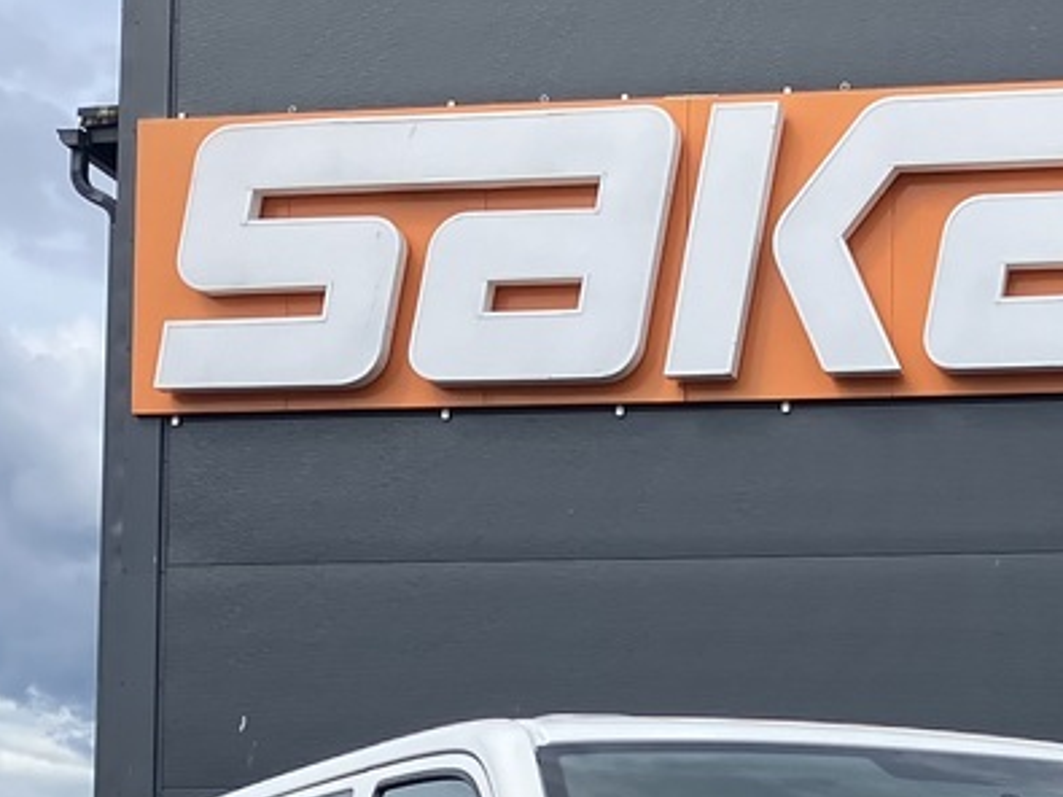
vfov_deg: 13.9
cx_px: 1068
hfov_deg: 18.7
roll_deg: -1.9
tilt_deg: +3.3
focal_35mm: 102
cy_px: 1072
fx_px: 3131
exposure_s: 1/1946
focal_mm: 3.99
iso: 32
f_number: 1.8
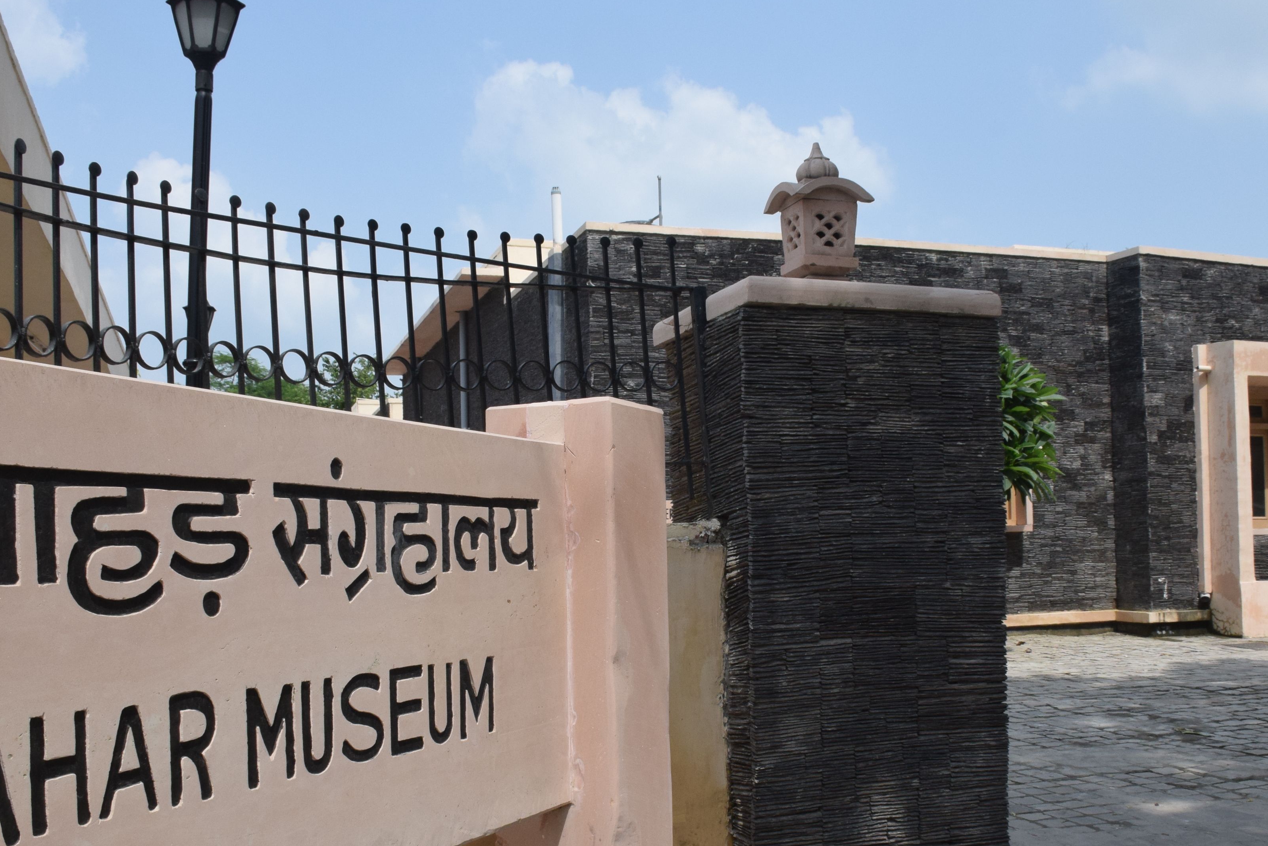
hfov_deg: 50.7
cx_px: 663
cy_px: 534
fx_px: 1339
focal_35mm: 38
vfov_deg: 34.9
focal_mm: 18
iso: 800
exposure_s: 1/800
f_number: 14
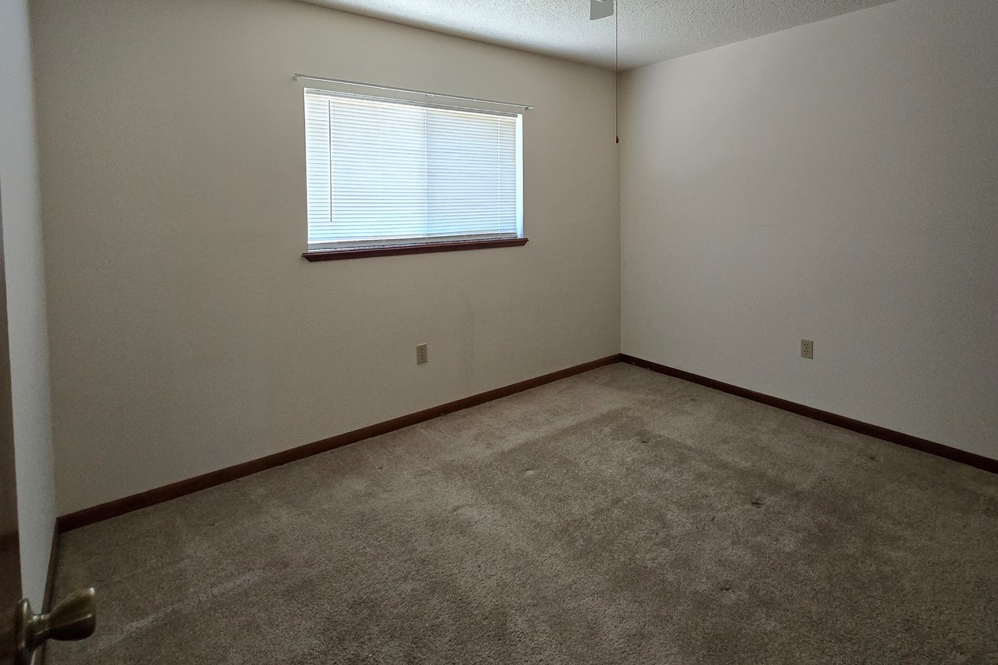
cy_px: 233
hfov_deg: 93.3
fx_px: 471
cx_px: 512
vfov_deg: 68.8
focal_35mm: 17
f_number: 2.2
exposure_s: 1/60
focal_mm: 2.2
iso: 400
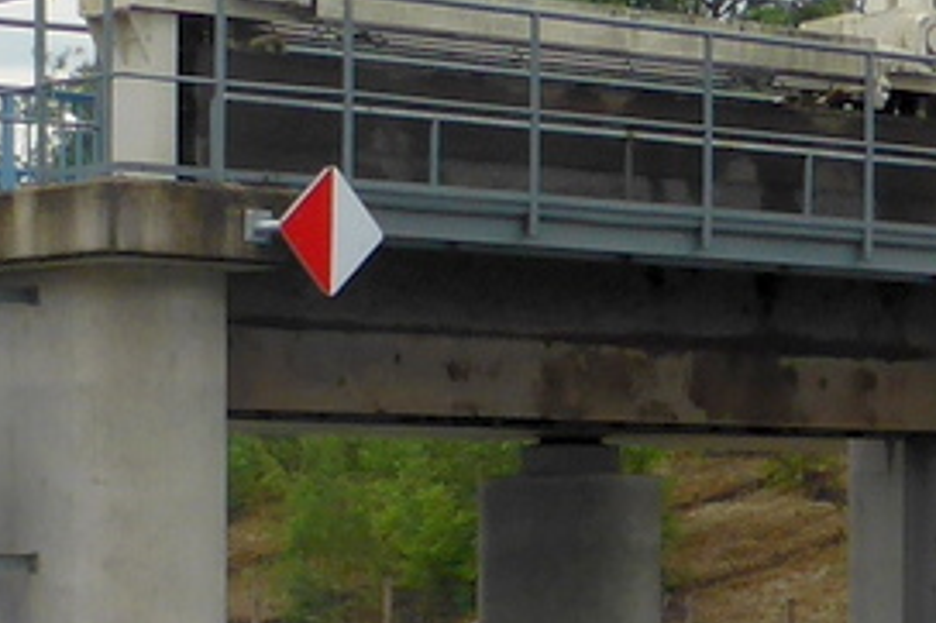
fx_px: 2442
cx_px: 379
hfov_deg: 21.7
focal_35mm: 94
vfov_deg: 14.5
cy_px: 437
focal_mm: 4.3
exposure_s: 1/200
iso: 100
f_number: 3.5
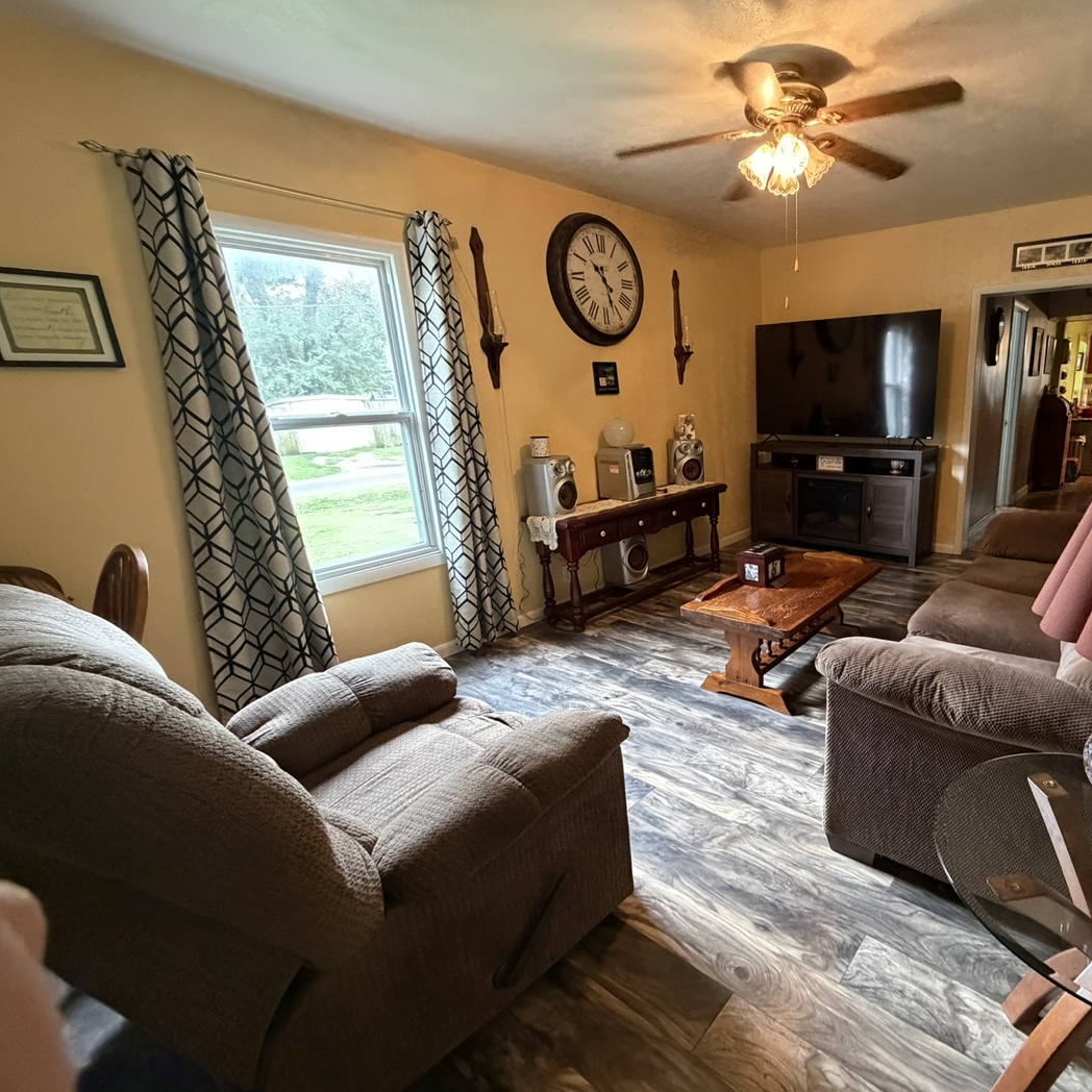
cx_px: 741
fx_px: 607
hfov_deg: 80.7
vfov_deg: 83.9
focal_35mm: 17
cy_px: 562
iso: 800
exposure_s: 1/60
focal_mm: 2.22
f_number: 2.2
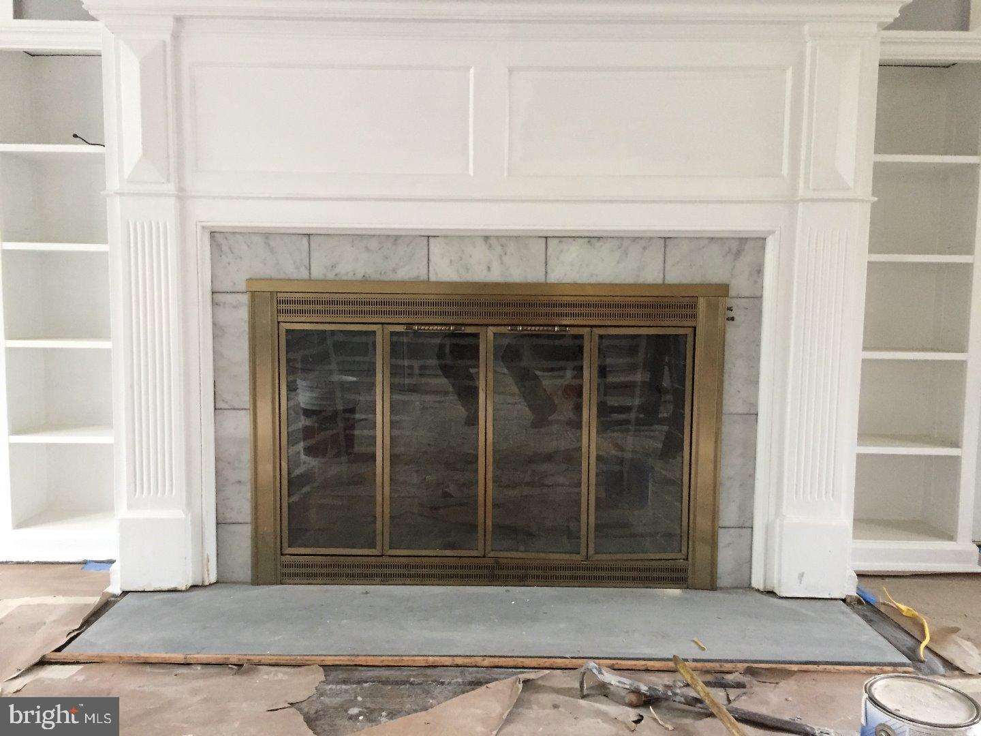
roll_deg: -1.6
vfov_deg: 48.2
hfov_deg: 61.7
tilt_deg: -4.7
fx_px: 822
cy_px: 368
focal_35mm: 29
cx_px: 490
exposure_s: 1/20
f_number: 2.2
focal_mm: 4.15
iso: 250
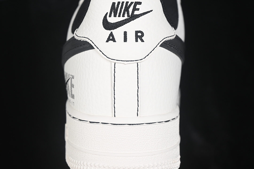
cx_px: 127
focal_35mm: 75
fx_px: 529
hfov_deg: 27.0
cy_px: 84
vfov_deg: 18.2
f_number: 7.1
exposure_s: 1/80
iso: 160
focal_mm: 50
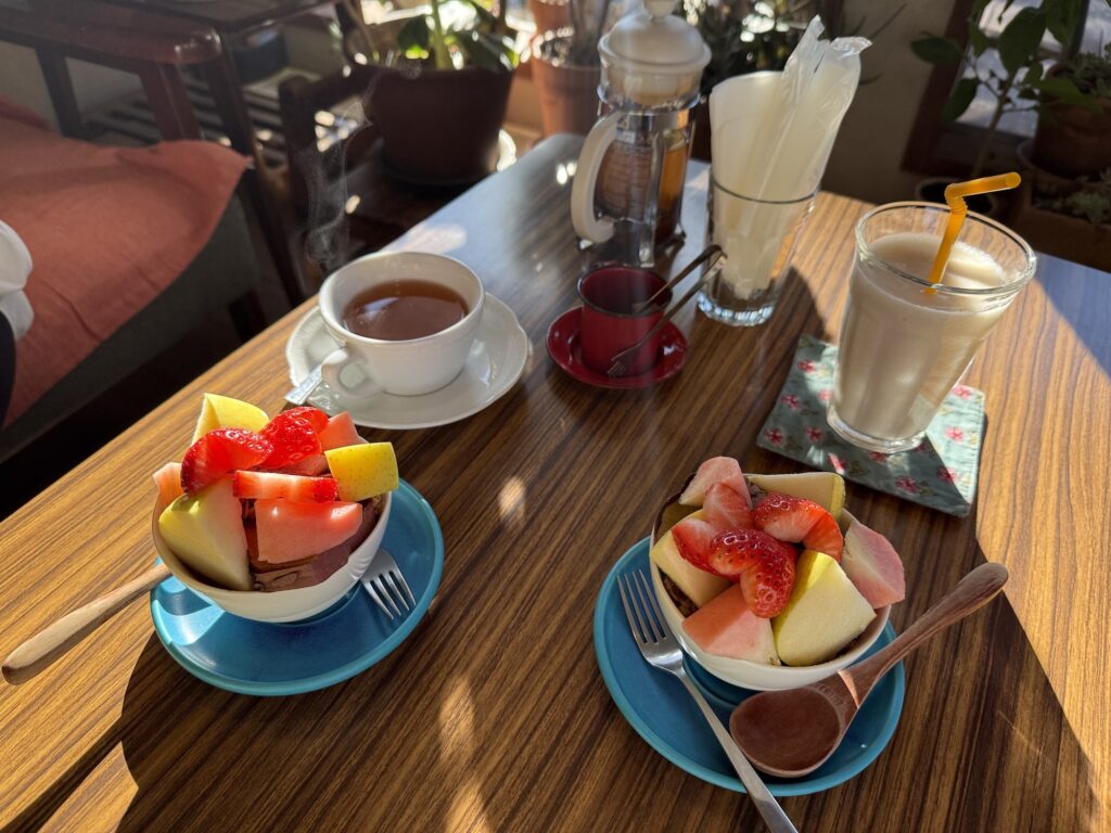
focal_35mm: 24
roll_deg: -2.5
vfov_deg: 56.8
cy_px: 416
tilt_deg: -43.4
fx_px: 770
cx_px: 556
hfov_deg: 71.6
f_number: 1.78
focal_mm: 6.76
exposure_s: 1/419
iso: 100
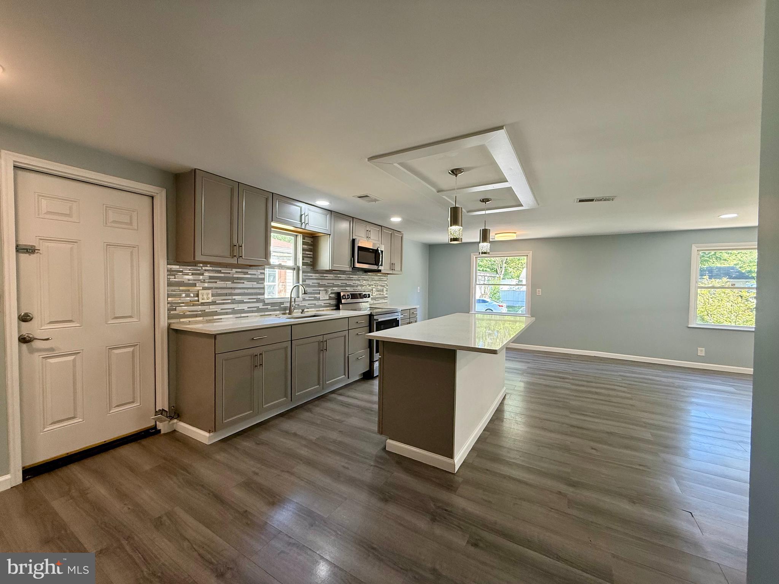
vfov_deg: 85.7
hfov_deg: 102.1
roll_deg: -1.0
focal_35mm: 14
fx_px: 315
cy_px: 292
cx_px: 390
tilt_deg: -1.1
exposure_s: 1/120
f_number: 2.2
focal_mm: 2.22
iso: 160
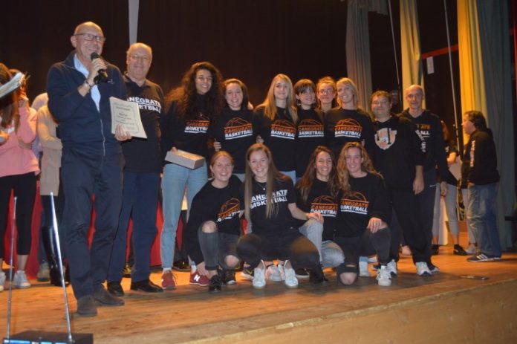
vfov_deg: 36.8
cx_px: 258
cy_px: 172
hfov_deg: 53.2
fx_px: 517
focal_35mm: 36
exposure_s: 1/30
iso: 800
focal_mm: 24
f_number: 4
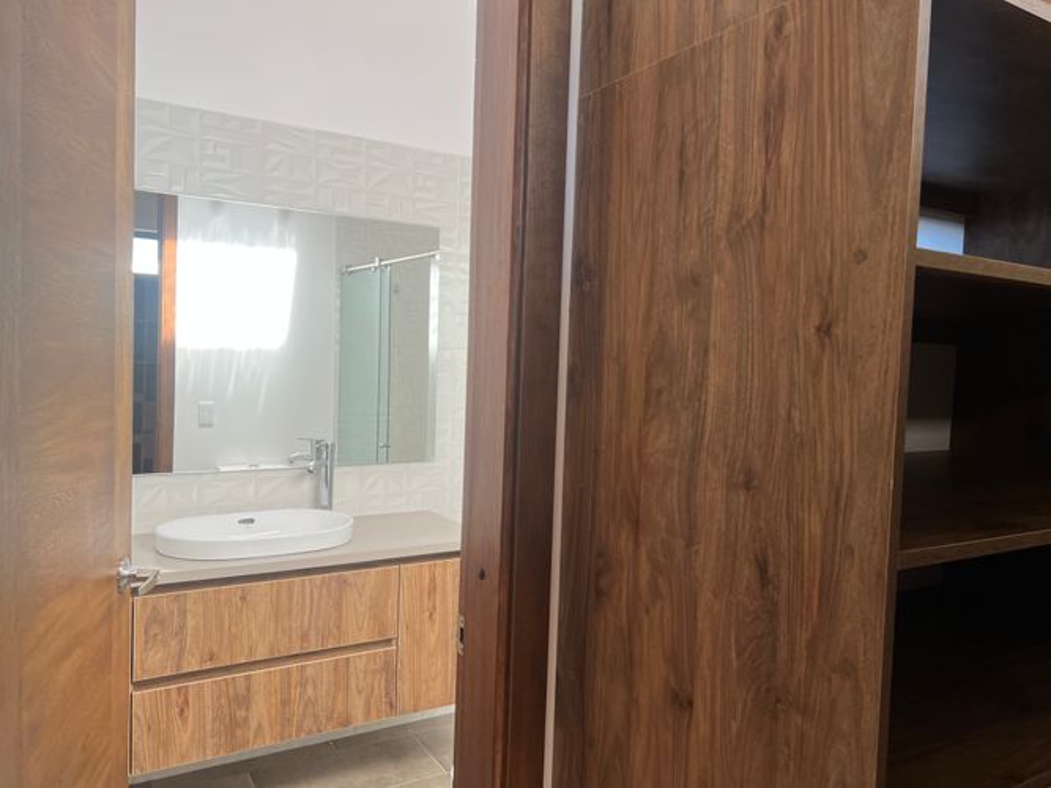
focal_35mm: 26
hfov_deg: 67.3
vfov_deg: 53.0
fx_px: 789
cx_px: 526
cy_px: 394
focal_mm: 5.7
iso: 40
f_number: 1.5
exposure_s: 1/121
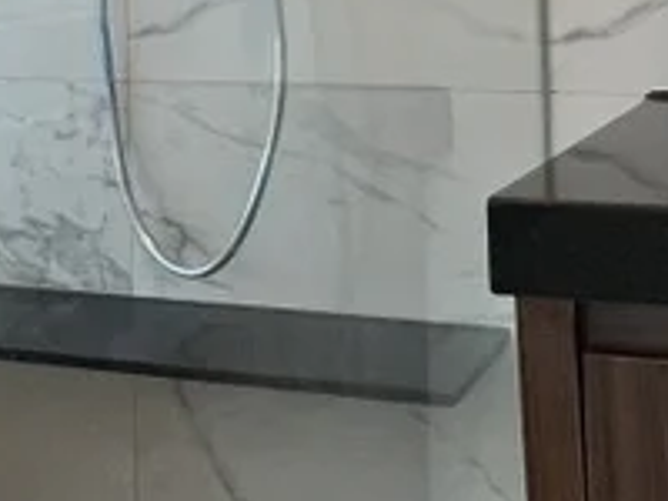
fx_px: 1505
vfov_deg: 17.7
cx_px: 367
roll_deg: +2.0
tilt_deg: +2.3
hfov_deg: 25.0
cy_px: -147
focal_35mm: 78
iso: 80
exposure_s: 1/100
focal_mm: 1.57
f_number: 1.8
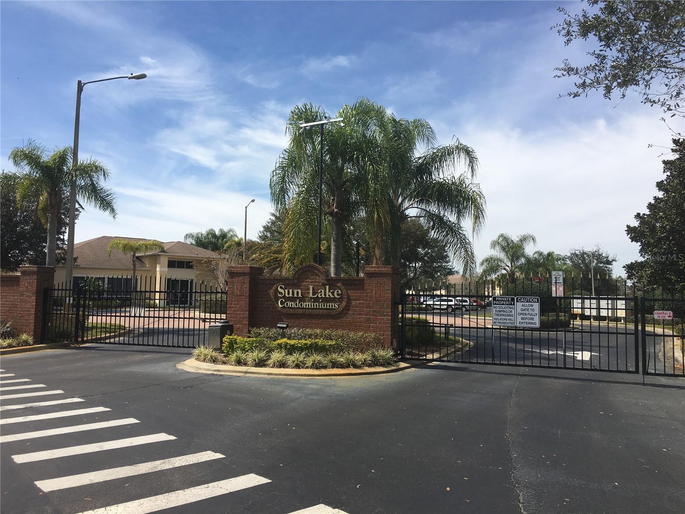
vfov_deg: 48.2
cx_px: 342
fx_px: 574
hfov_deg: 61.7
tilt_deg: +5.3
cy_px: 257
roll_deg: -1.5
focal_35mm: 29
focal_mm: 4.15
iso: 25
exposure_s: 1/1923
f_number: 2.2
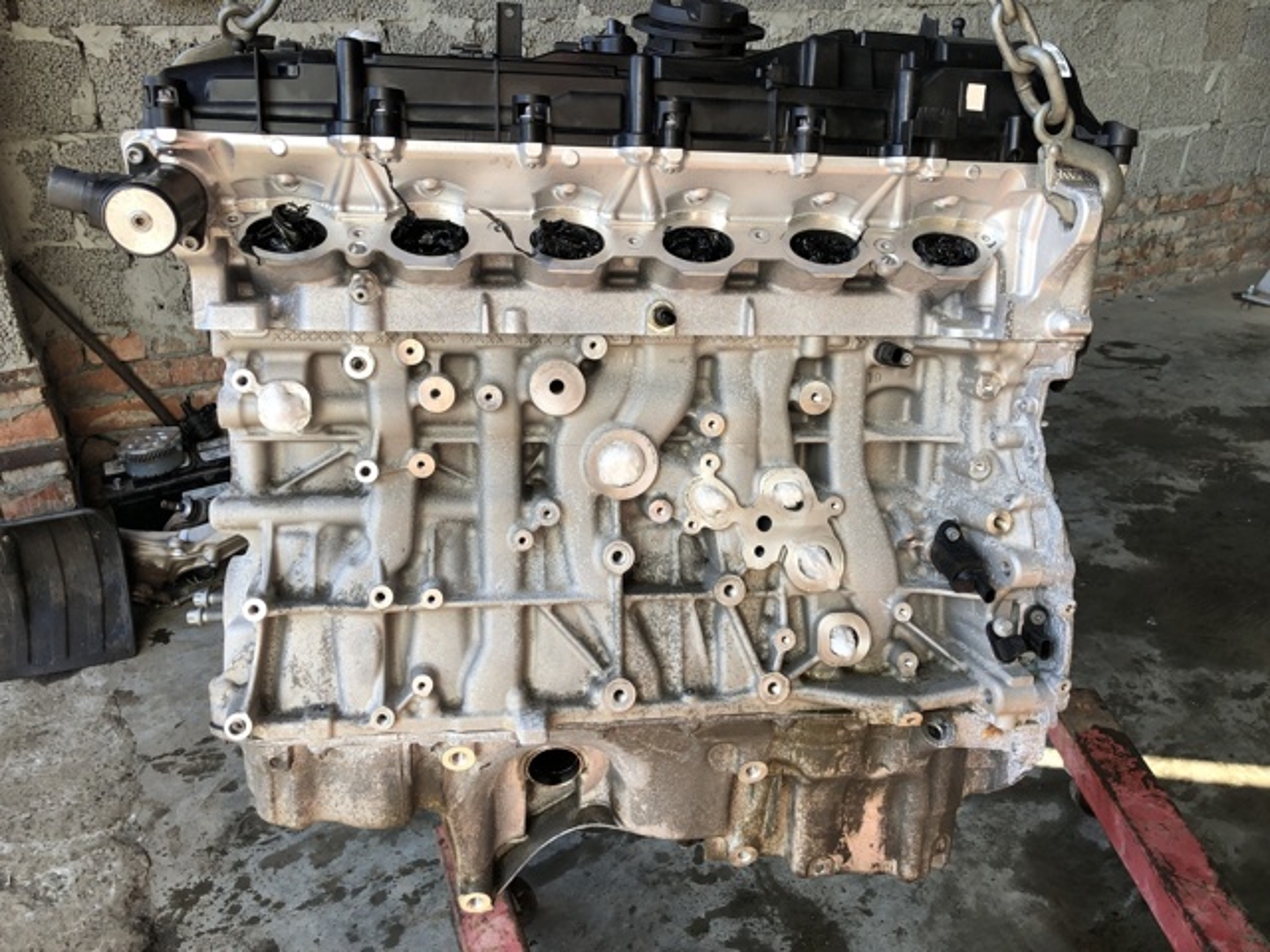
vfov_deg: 49.7
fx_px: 1027
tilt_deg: -27.2
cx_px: 635
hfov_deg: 63.4
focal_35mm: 28
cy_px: 476
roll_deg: +1.6
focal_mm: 4
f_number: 1.8
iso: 20
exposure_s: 1/217
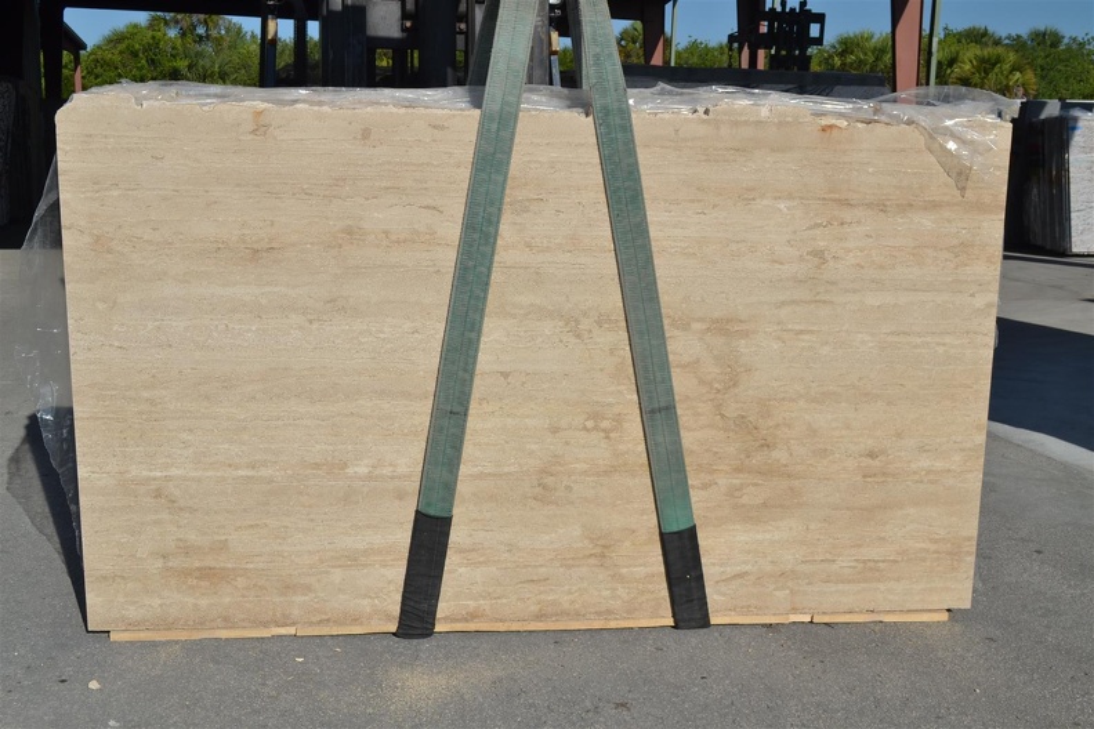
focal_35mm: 39
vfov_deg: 34.2
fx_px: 1185
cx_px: 547
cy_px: 364
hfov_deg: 49.6
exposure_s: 1/500
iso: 200
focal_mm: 26
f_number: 10
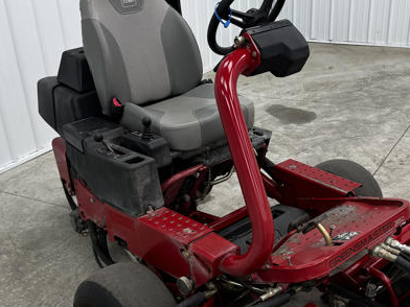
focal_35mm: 49
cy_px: 243
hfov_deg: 38.8
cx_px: 238
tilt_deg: -31.3
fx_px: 580
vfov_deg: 29.1
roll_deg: +1.5
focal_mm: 6.76
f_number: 1.78
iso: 80
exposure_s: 1/120
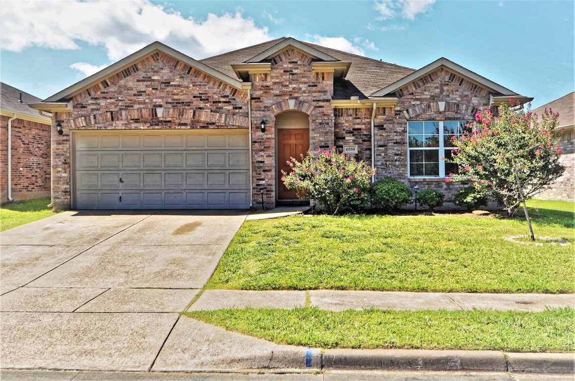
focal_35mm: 28
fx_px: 454
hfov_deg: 64.7
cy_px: 190
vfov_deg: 45.5
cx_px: 288
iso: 100
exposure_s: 1/250
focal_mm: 19
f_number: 8
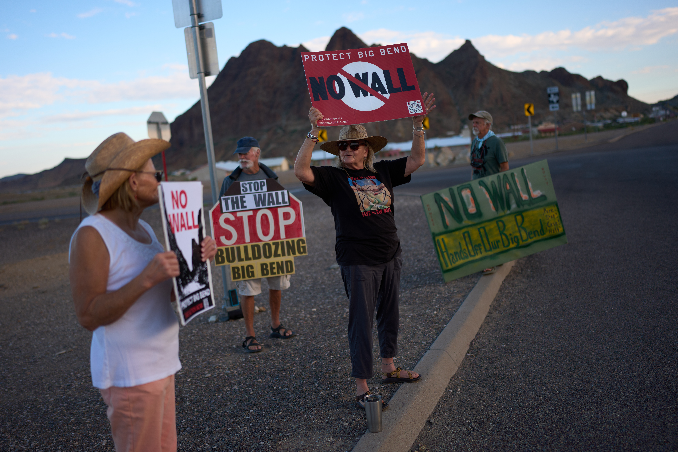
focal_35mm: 35
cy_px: 226
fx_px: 659
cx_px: 339
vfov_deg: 37.9
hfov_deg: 54.4
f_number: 1.4
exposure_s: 1/2000
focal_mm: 35
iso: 100
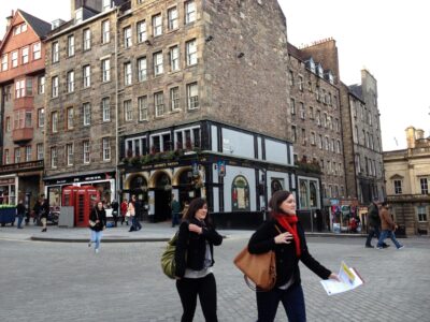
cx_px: 215
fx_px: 435
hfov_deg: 52.6
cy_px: 161
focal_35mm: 35
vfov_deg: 40.7
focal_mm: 4.28
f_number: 2.4
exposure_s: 1/198
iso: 50
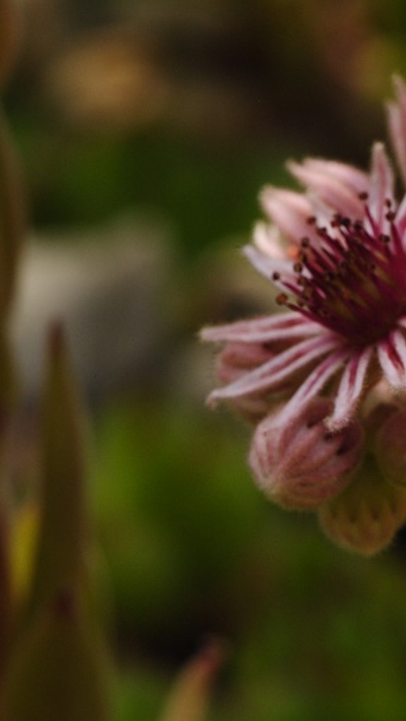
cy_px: 361
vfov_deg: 10.7
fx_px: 3841
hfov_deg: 6.0
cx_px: 476
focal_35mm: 201
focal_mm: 85
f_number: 18
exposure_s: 1/125
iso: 400
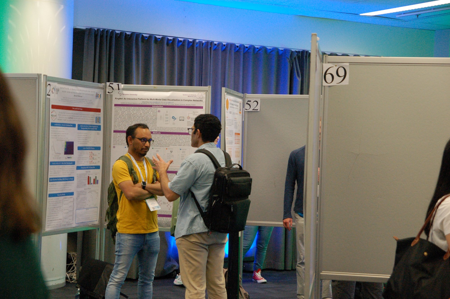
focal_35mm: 75
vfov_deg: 18.2
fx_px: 937
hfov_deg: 27.0
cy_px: 150
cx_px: 225
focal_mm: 50
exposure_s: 1/125
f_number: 4
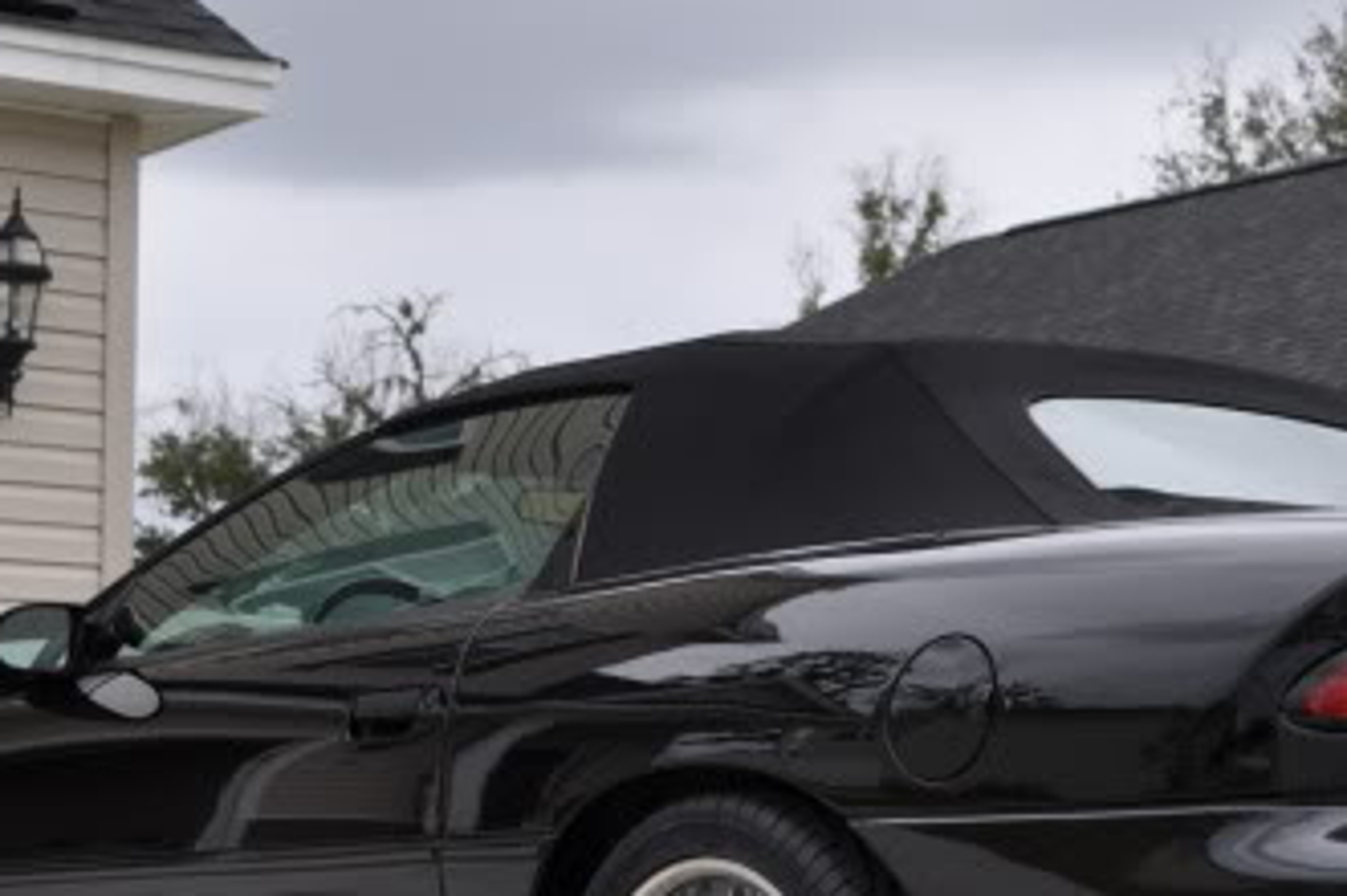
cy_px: 627
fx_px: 3813
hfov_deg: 19.8
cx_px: 1107
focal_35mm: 102
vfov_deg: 13.4
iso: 200
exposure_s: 1/640
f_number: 3.8
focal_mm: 22
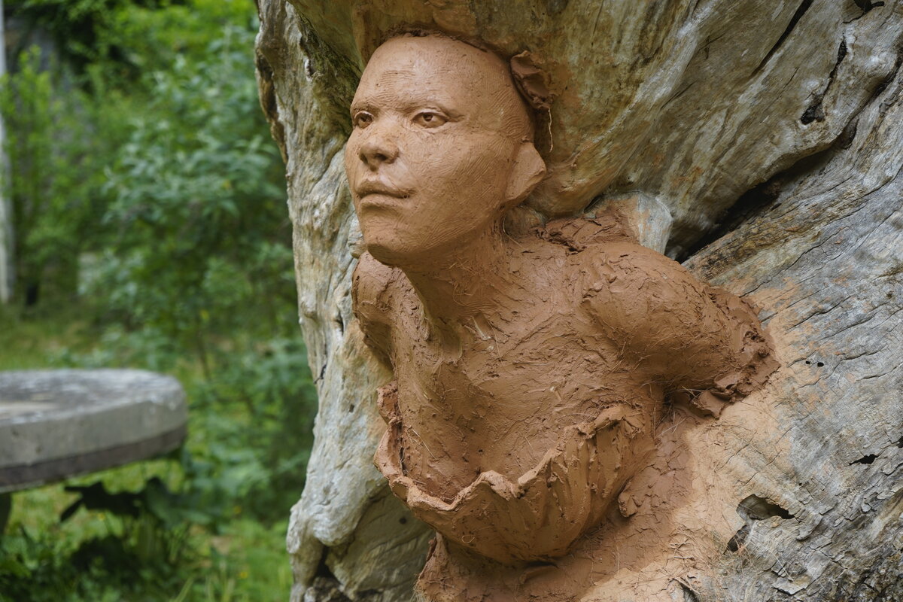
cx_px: 452
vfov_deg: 19.5
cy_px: 301
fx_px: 1756
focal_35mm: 70
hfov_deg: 28.8
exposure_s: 1/80
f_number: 5.6
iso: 100
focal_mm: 70
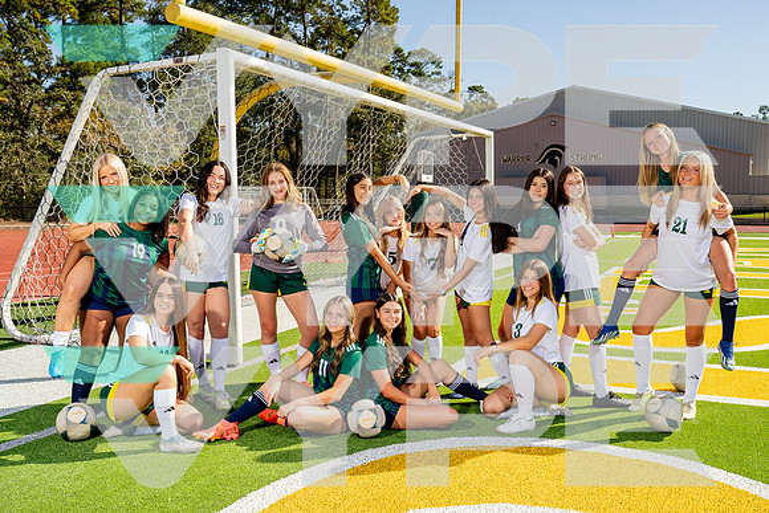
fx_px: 720
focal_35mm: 34
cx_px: 377
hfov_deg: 56.2
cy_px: 253
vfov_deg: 39.2
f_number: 9
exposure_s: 1/250
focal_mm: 31
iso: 200
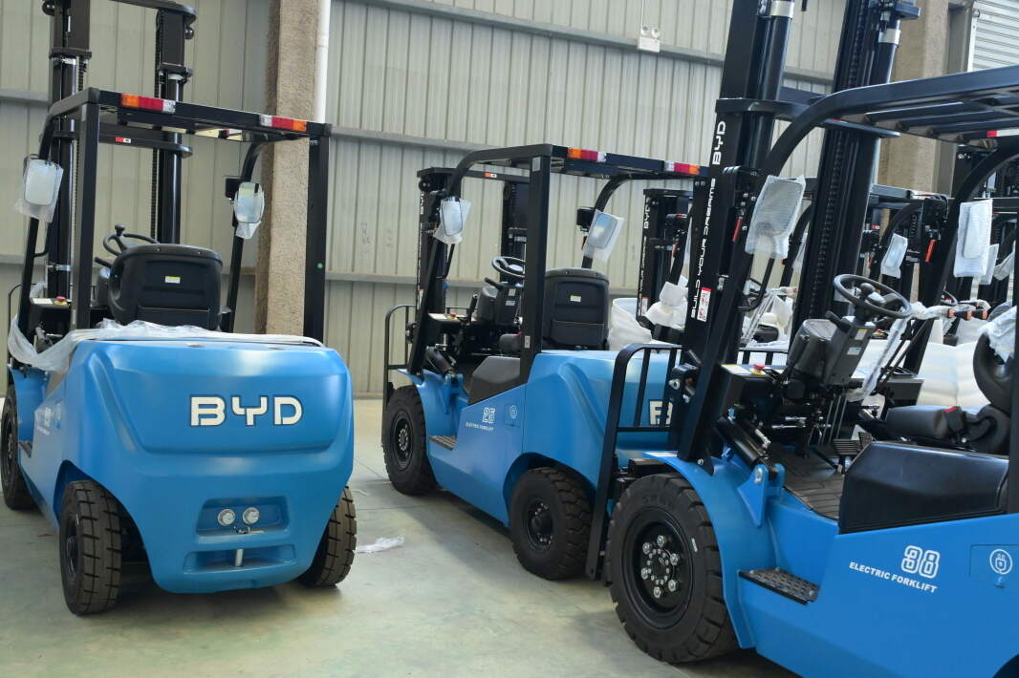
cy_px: 339
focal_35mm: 36
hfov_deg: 53.1
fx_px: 1019
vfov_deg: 36.9
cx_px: 510
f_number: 4
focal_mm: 24
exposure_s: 1/320
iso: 3200
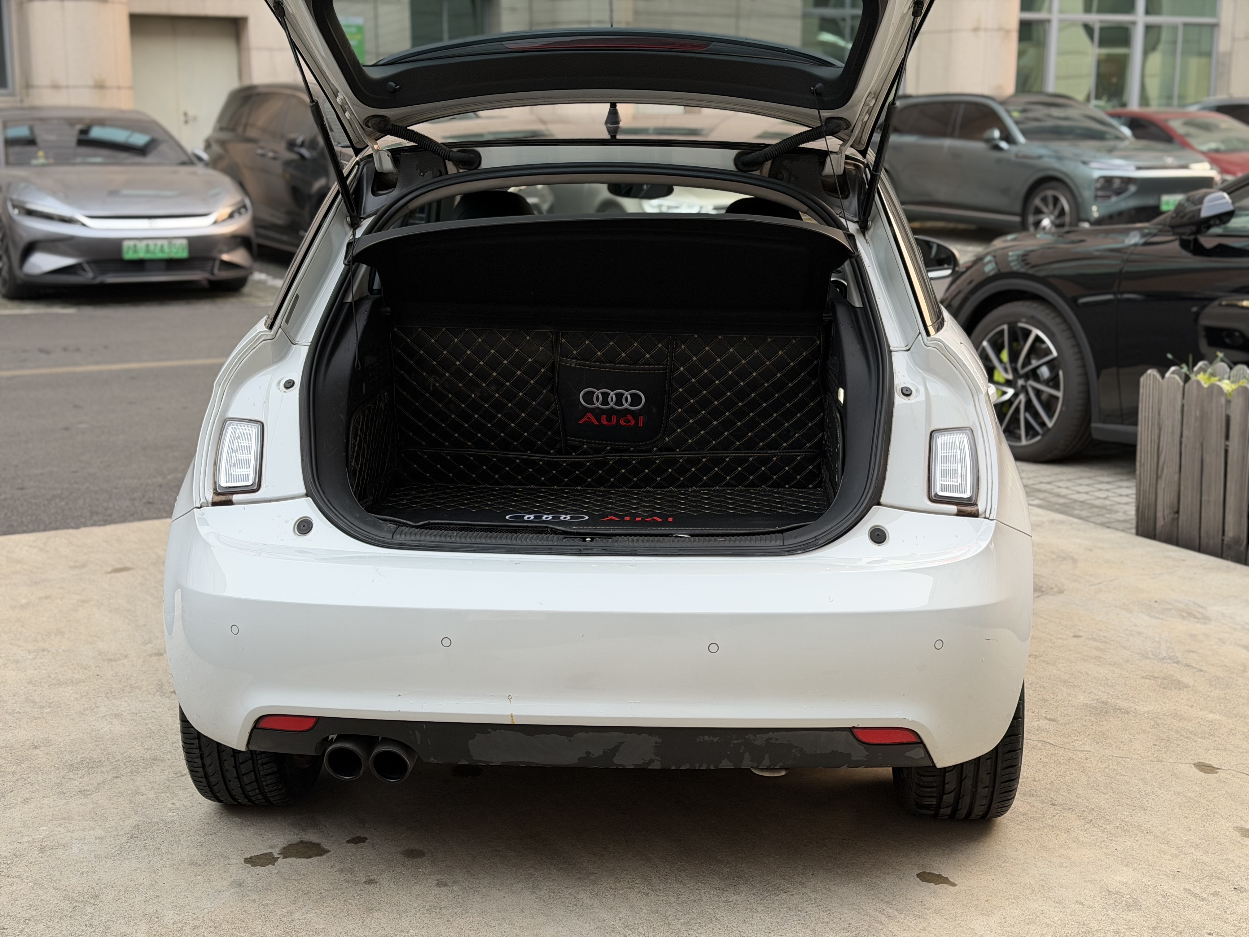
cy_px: 468
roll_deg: -0.1
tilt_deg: -12.0
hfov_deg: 39.7
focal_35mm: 48
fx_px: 1732
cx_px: 624
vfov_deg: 30.3
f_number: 1.78
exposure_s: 1/150
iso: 100
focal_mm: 6.76
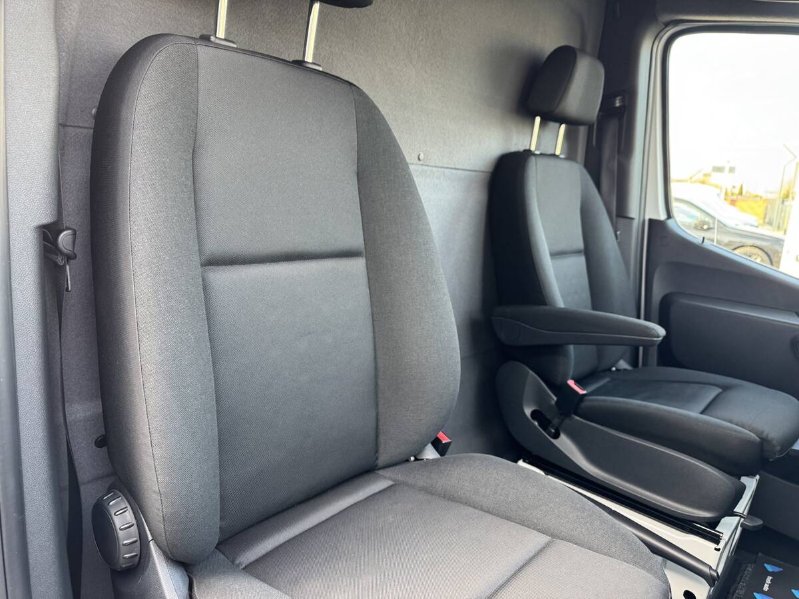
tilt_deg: -10.1
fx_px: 554
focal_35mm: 24
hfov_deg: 71.6
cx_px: 400
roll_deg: -3.3
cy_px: 300
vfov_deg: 56.8
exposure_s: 1/90
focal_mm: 6.76
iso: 200
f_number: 1.78
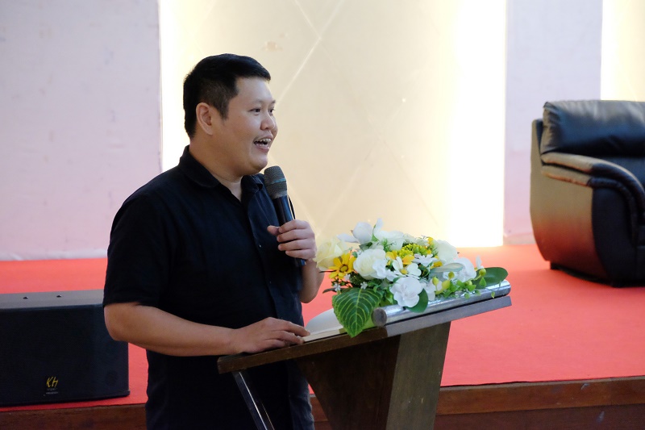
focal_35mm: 83
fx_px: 1487
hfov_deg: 24.5
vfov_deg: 16.4
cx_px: 322
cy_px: 215
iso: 5000
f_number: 4
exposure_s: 1/80
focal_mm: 55
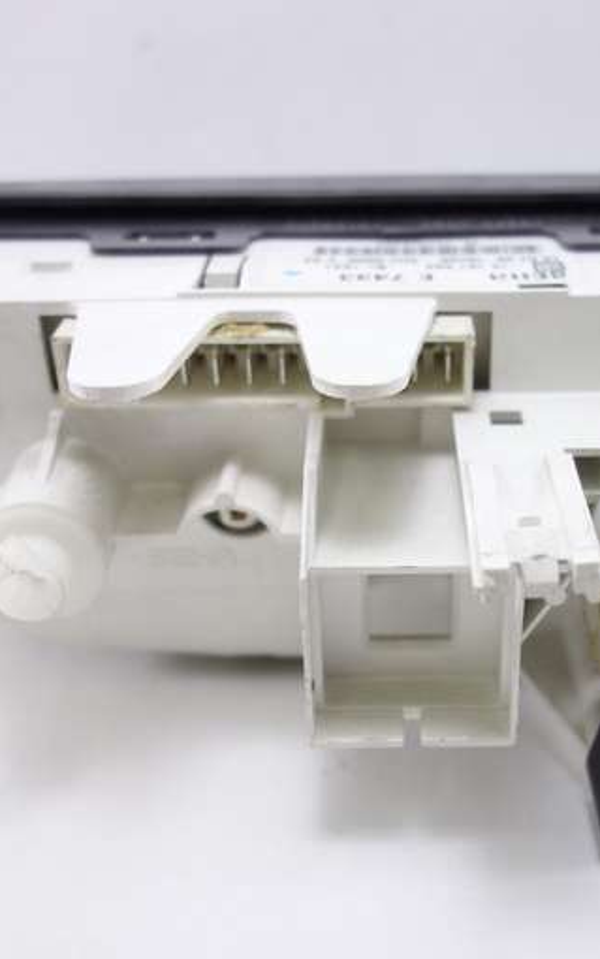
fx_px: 1124
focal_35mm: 43
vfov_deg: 46.2
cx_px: 387
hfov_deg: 29.7
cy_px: 480
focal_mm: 10.4
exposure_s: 1/100
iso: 125
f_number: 2.2
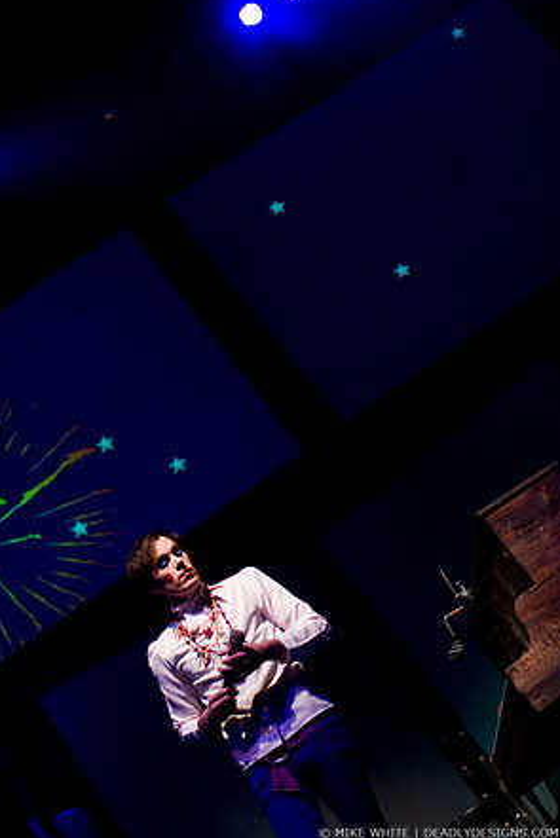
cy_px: 415
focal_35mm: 61
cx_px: 280
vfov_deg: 32.9
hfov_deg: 22.3
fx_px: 1422
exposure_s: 1/125
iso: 640
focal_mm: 40
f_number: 2.8
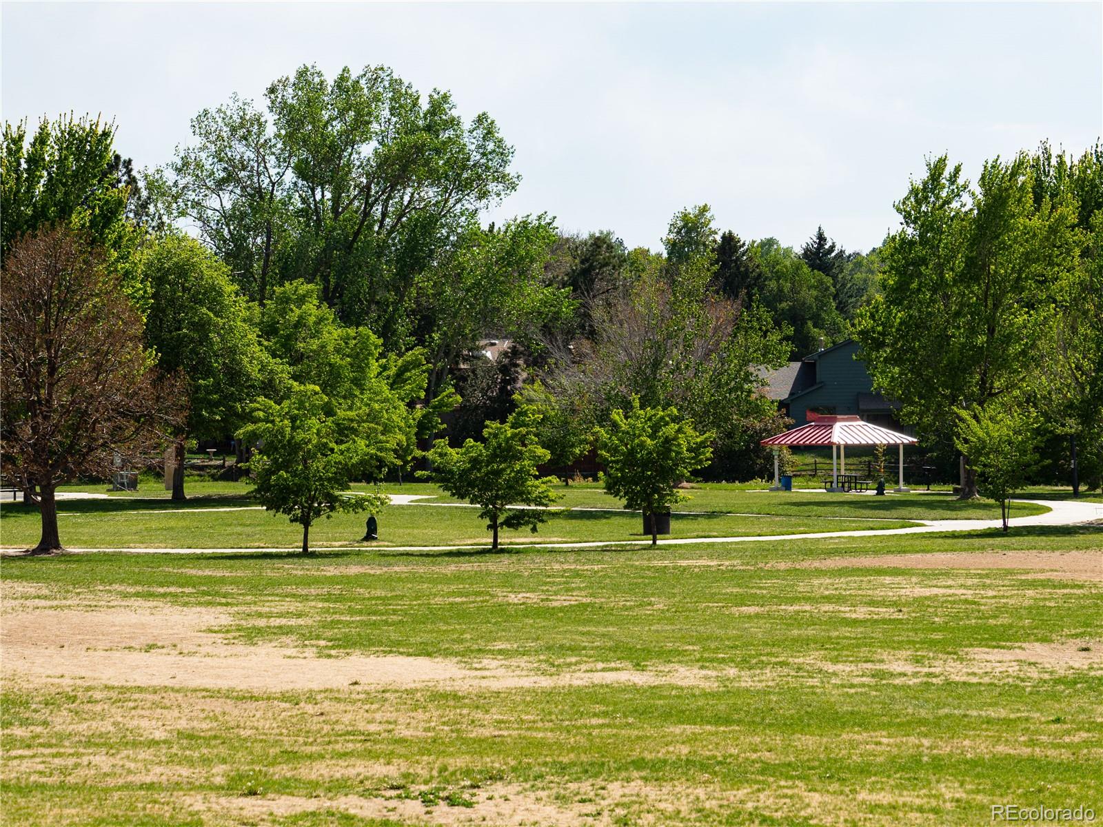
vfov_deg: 10.6
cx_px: 552
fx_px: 4461
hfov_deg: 14.1
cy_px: 414
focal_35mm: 140
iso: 200
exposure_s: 1/800
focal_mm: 70
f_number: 4
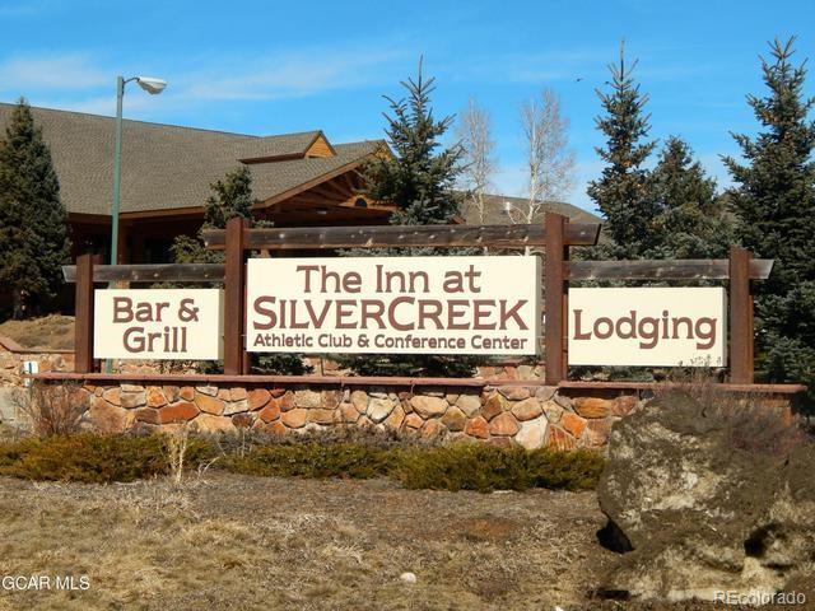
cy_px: 306
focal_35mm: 76
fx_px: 1789
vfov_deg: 19.4
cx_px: 408
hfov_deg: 25.7
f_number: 8.4
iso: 125
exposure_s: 1/400
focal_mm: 13.5
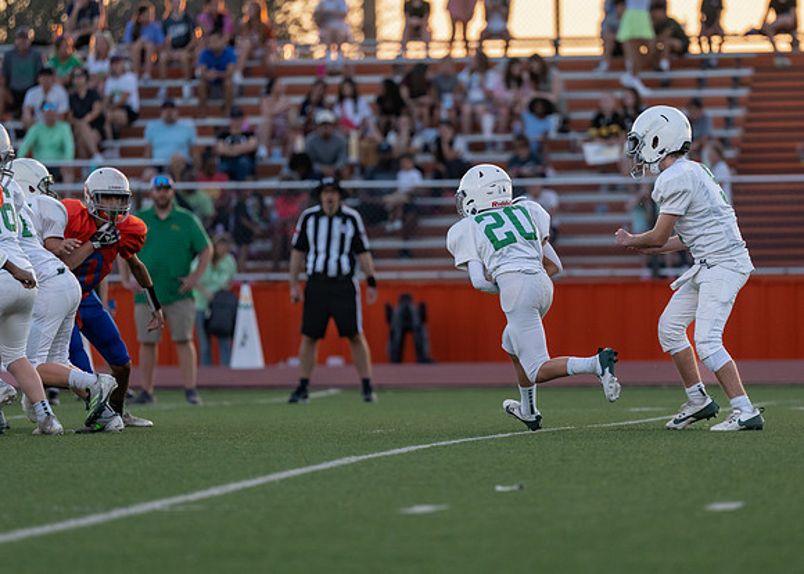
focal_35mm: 287
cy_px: 277
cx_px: 514
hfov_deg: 7.0
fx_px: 6545
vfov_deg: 5.0
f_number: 2.8
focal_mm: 200
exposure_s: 1/1000
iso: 640
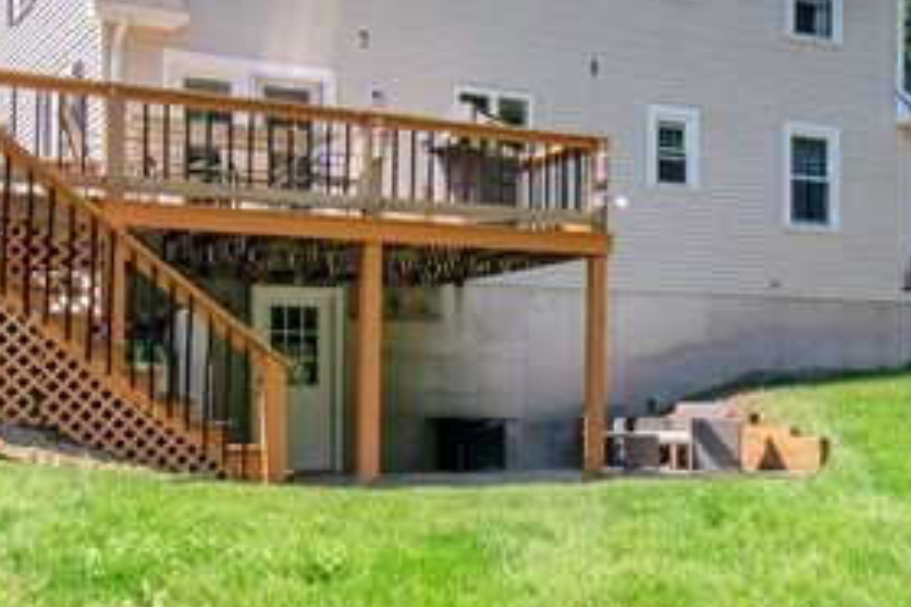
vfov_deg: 24.6
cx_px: 581
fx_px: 1392
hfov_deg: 36.0
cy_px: 331
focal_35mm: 55
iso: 200
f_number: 7.1
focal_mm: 10
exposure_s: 1/400
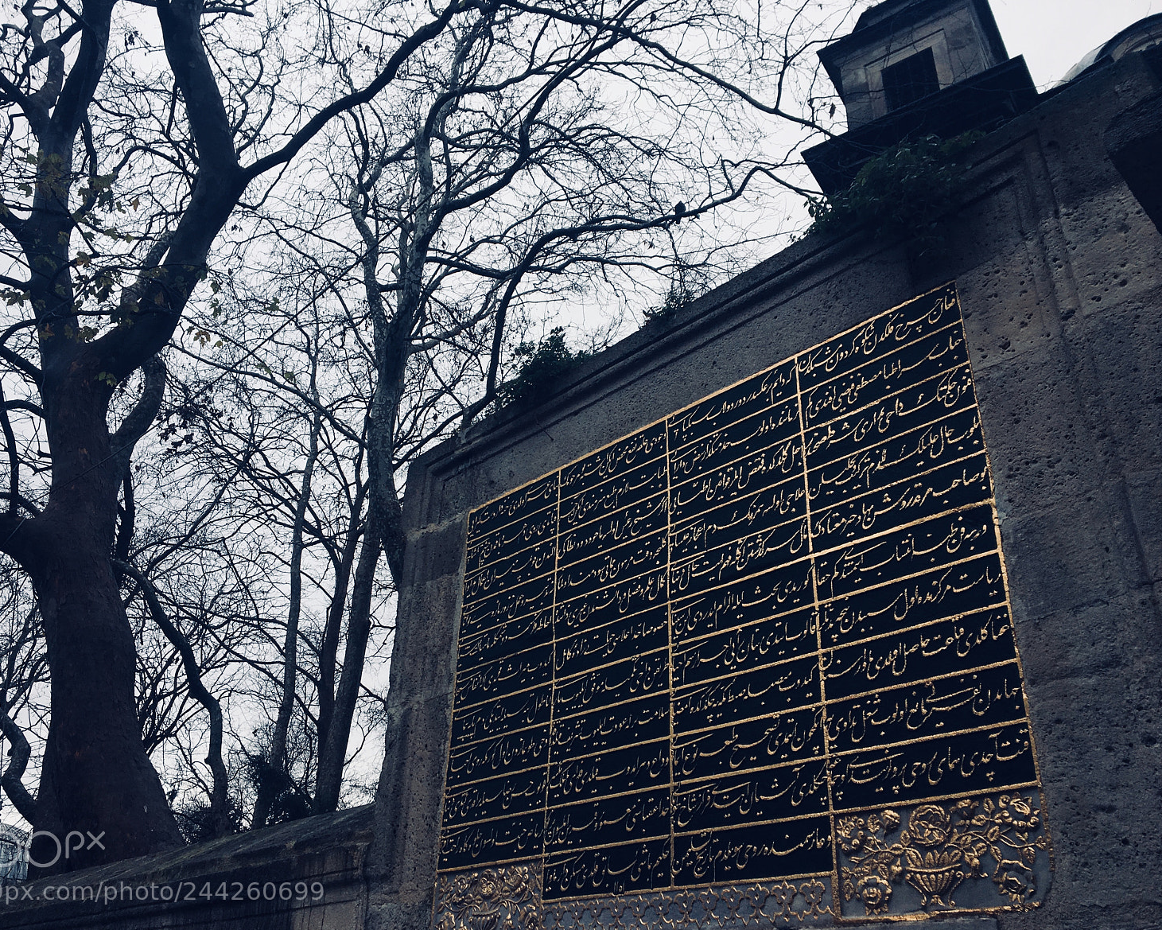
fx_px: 1066
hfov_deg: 57.1
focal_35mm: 31
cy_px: 477
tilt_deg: +29.2
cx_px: 544
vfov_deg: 47.1
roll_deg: -1.9
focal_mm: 4.15
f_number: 2.2
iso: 25
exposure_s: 1/300
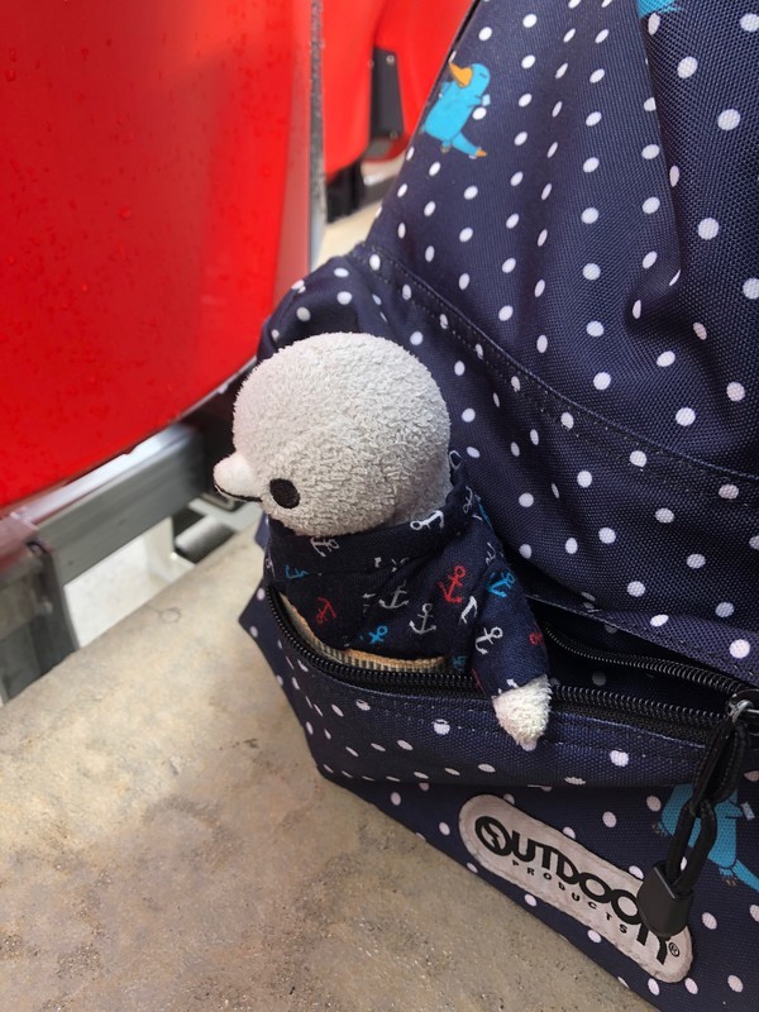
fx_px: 819
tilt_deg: -37.2
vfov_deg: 63.4
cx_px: 380
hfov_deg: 49.7
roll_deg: -5.0
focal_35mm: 28
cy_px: 506
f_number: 1.8
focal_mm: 3.99
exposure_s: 1/120
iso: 50
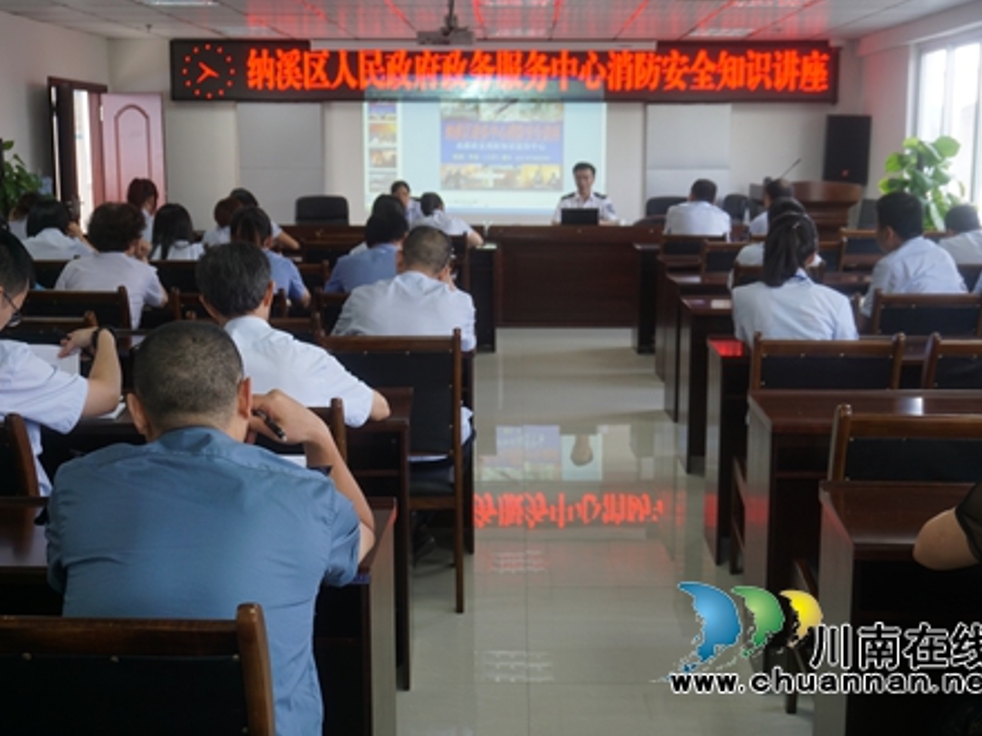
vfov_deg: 31.5
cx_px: 519
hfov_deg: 41.2
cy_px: 368
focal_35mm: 46
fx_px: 1305
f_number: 4.5
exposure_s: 1/60
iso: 320
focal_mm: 28
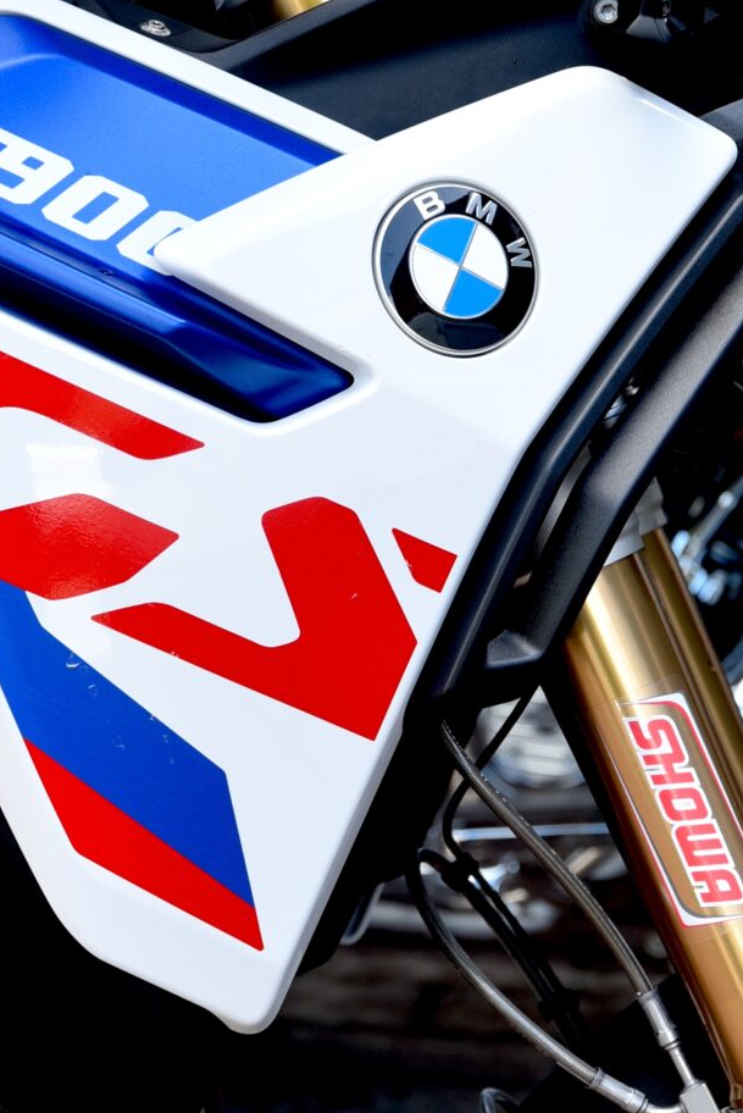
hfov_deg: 7.9
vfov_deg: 11.8
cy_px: 665
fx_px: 5380
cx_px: 268
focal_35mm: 174
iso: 200
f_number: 5
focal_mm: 62
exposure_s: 1/100
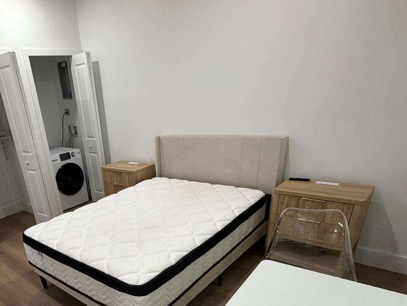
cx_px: 125
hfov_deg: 66.9
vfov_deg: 51.4
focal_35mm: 25
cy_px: 245
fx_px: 294
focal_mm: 2.22
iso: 200
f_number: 2.2
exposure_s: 1/60
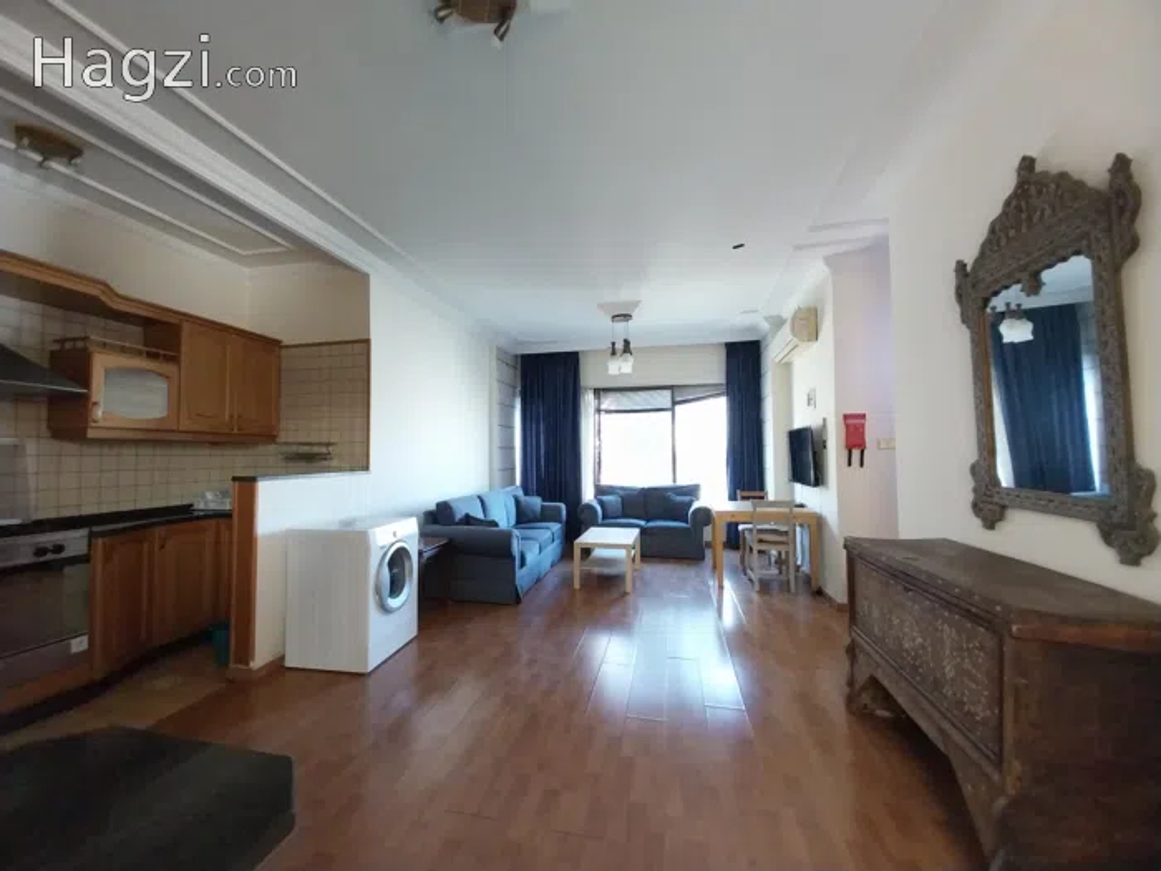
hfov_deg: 106.2
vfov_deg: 89.9
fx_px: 436
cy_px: 436
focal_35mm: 13
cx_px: 580
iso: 202
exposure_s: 1/25
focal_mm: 1.3
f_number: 2.2
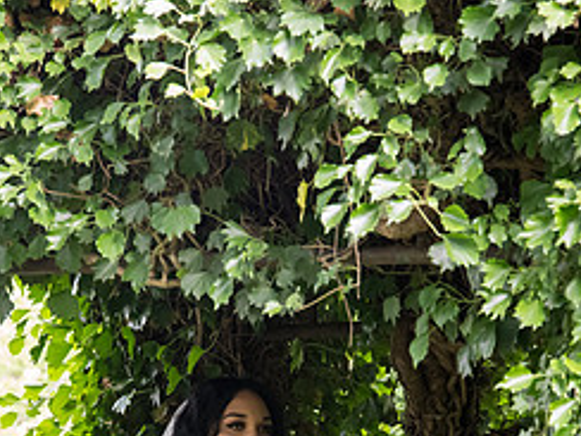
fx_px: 2685
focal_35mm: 160
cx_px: 224
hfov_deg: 12.3
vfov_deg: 9.2
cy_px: 440
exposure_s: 1/320
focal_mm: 70
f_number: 4
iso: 4000
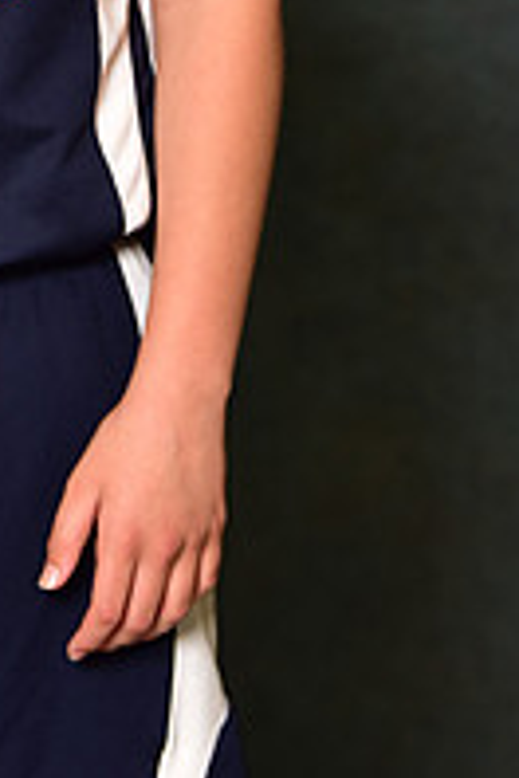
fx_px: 6336
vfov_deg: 6.9
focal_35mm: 293
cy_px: -358
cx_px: -116
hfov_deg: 4.7
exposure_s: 1/200
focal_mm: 100
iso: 320
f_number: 4.5
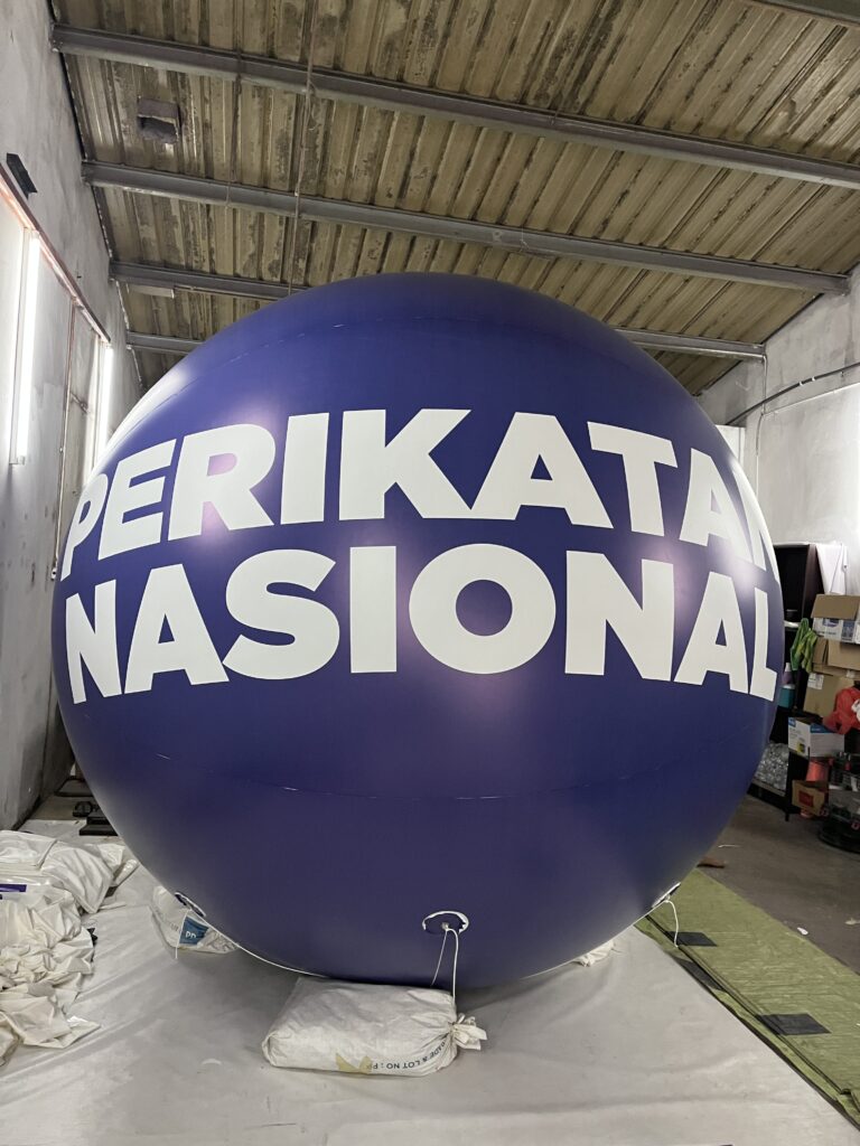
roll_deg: -3.0
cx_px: 430
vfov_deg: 67.3
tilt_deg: -0.1
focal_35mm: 26
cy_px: 573
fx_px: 861
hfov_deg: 53.1
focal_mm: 5.1
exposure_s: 1/50
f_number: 1.6
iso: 400
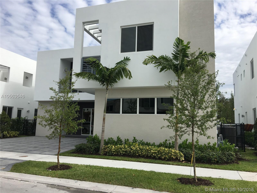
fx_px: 215
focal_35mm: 29
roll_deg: -1.8
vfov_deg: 48.2
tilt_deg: +7.9
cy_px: 96
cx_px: 128
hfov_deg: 61.7
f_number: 2.2
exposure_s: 1/1603
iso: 25
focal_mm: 4.15
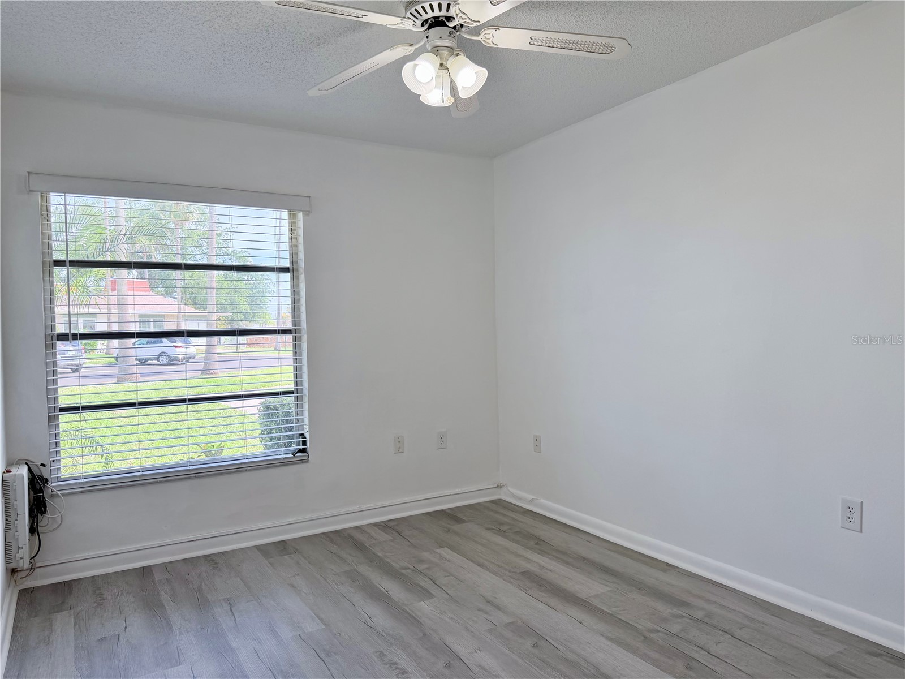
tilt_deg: -1.9
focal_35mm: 24
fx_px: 627
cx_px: 452
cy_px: 340
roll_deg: +0.7
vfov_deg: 56.8
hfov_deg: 71.6
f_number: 1.78
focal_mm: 6.76
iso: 80
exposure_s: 1/336
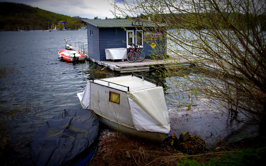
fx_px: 232
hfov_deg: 59.7
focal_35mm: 32
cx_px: 133
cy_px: 79
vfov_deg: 39.4
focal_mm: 20
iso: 200
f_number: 5.6
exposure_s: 1/500
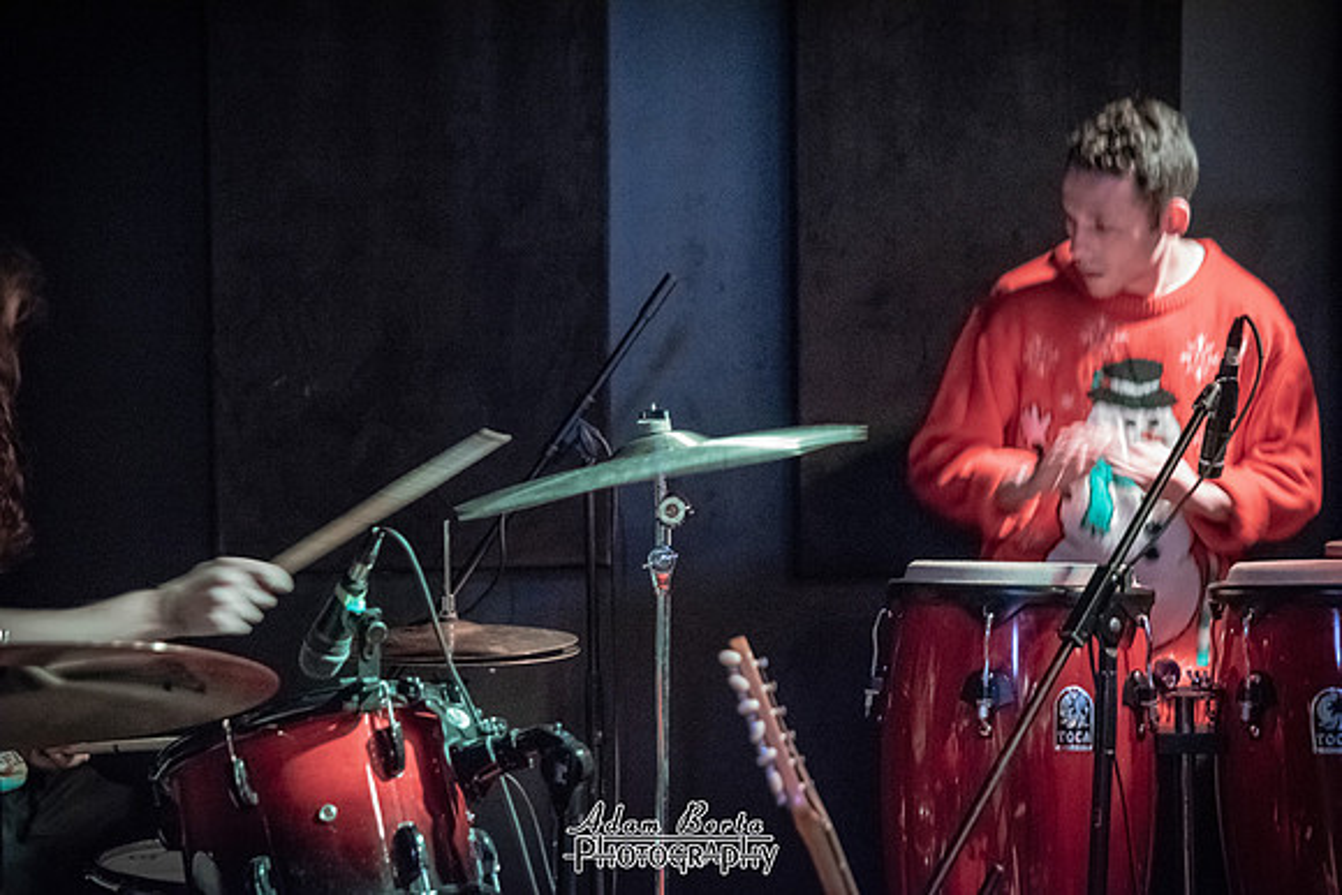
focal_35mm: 55
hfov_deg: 36.2
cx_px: 671
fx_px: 2051
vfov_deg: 24.6
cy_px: 448
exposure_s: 1/40
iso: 8000
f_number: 2.8
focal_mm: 55
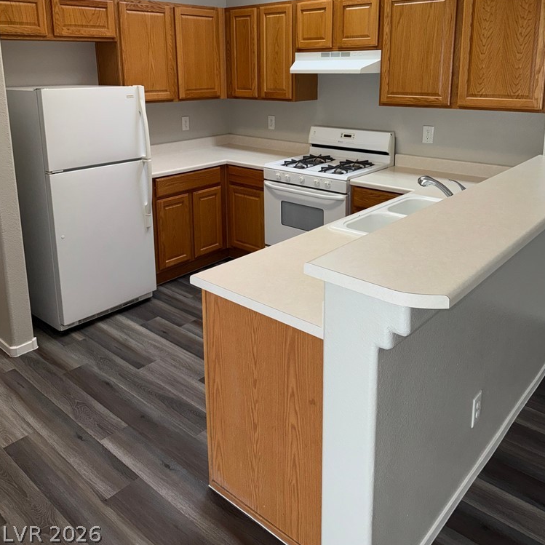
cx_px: 276
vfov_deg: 54.4
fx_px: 517
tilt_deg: -11.7
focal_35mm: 29
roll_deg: +0.5
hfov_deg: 55.6
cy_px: 178
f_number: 1.78
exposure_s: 1/144
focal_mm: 6.76
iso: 125
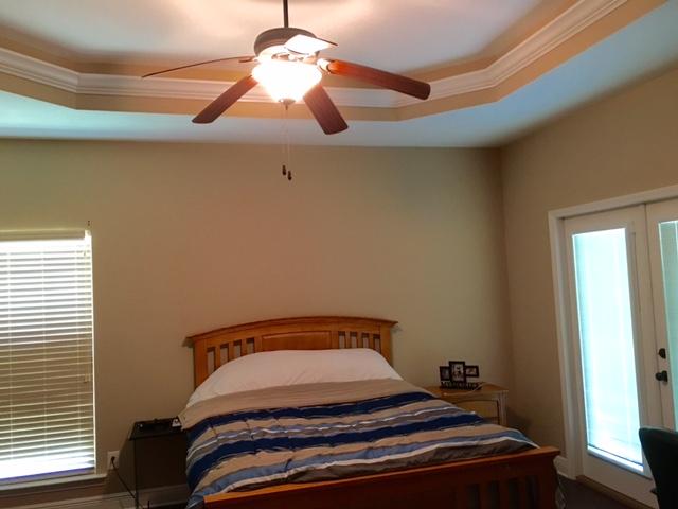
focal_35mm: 29
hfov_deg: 61.7
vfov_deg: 48.2
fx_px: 568
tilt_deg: +1.7
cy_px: 254
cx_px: 339
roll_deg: +2.5
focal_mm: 4.15
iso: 100
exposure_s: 1/8
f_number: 2.2
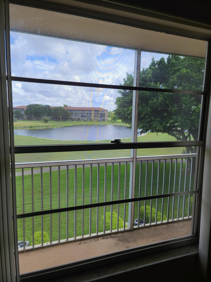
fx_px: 203
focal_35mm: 25
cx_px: 106
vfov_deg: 69.4
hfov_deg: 54.9
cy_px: 141
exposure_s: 1/449
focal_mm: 7
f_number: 1.8
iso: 16
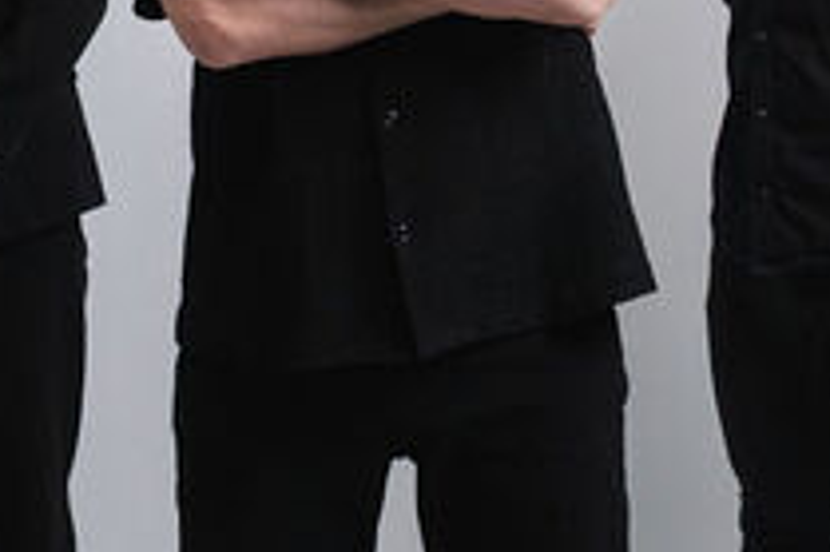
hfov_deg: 19.7
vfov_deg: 12.8
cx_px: 409
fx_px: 2396
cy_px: -129
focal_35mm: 104
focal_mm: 31
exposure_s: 1/250
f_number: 6.3
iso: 3200
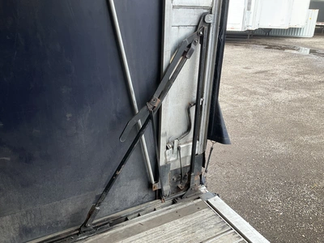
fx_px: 271
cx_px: 162
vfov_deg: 48.2
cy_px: 122
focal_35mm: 29
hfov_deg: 61.7
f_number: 1.8
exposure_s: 1/173
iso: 20
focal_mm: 3
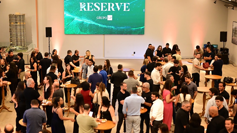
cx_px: 106
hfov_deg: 35.4
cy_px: 65
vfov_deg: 20.4
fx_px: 371
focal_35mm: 59
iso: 3200
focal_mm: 50
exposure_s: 1/640
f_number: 1.8
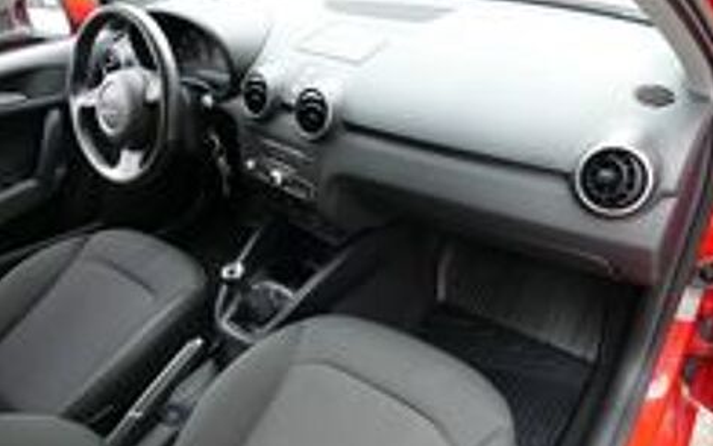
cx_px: 361
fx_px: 505
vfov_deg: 47.6
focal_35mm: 26
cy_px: 236
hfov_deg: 70.4
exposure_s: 1/60
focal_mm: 9.12
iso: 125
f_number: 2.8
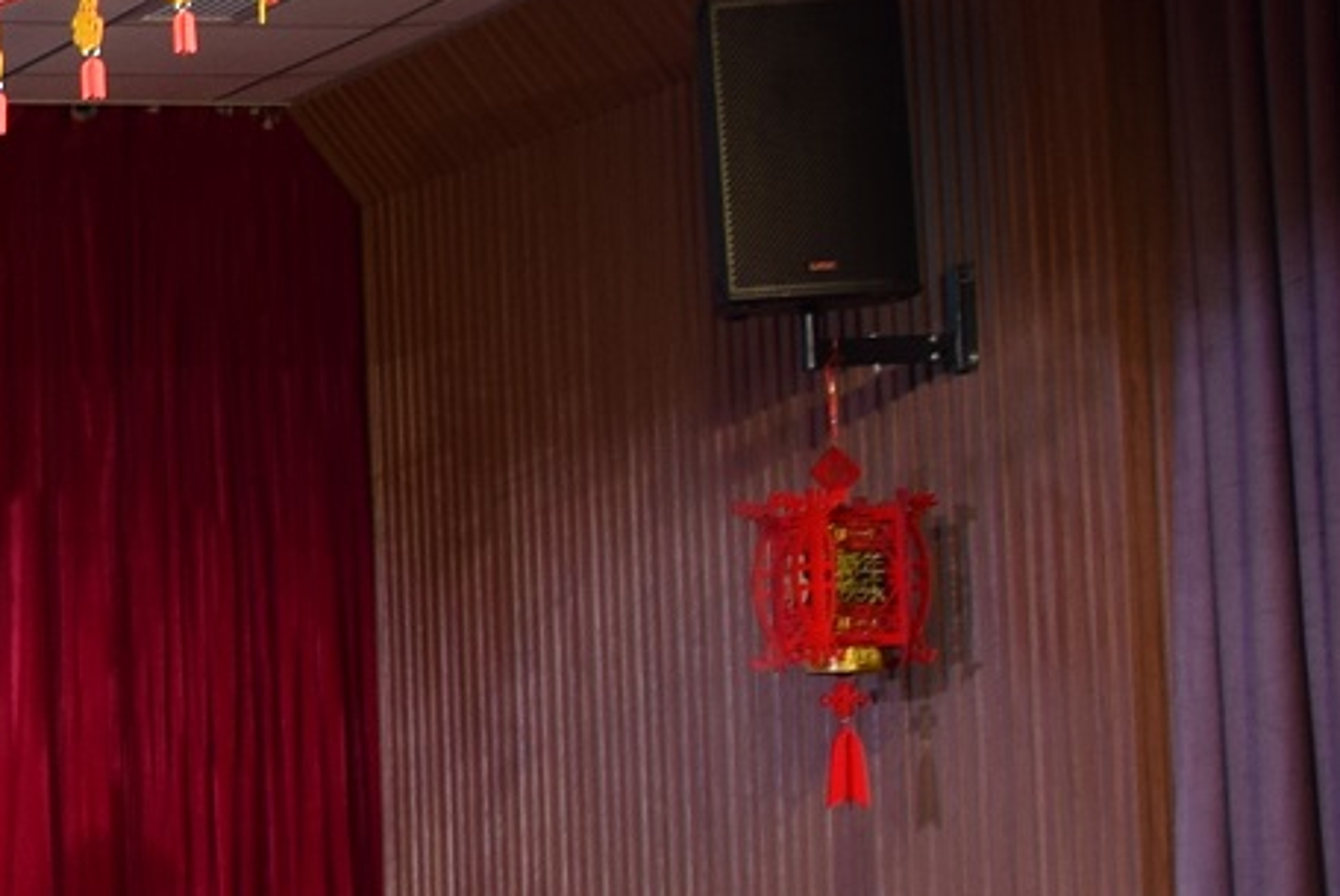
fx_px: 4955
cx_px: -1525
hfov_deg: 12.9
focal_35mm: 133
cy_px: 596
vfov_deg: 10.3
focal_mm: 18
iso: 140
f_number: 3.5
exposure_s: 1/30
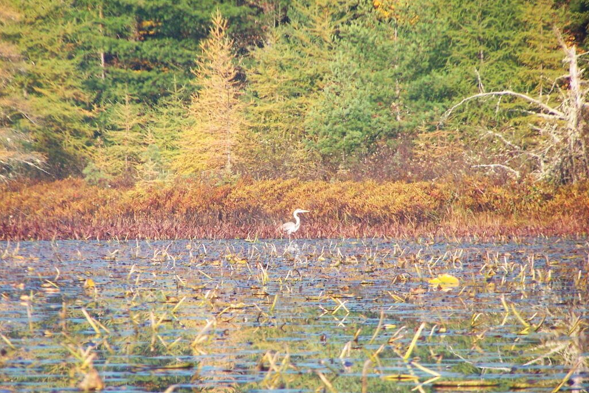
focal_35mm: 396
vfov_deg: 3.5
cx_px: 294
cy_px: 219
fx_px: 6478
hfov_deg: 5.2
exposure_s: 1/400
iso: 100
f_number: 3.7
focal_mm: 63
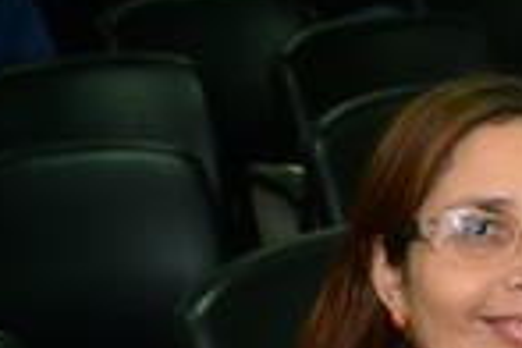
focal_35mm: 161
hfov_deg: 12.3
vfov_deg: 8.5
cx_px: 717
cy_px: 312
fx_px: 2327
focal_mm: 35
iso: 1600
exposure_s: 1/100
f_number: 4.2
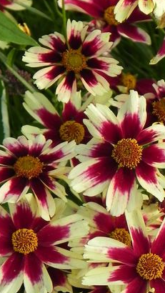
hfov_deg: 4.0
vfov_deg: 7.0
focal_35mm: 306
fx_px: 2377
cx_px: 137
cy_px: 150
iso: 160
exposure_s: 1/400
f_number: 5
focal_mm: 25.7
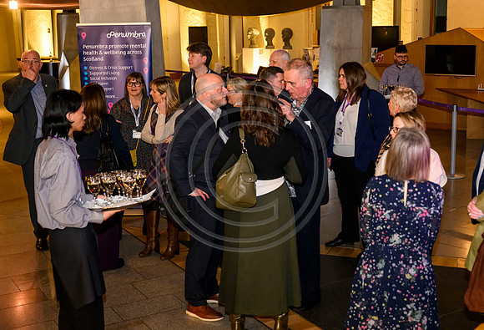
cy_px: 151
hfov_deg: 38.1
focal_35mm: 52
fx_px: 701
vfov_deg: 26.5
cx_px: 269
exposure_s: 1/125
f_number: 4
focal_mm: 47
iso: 6400
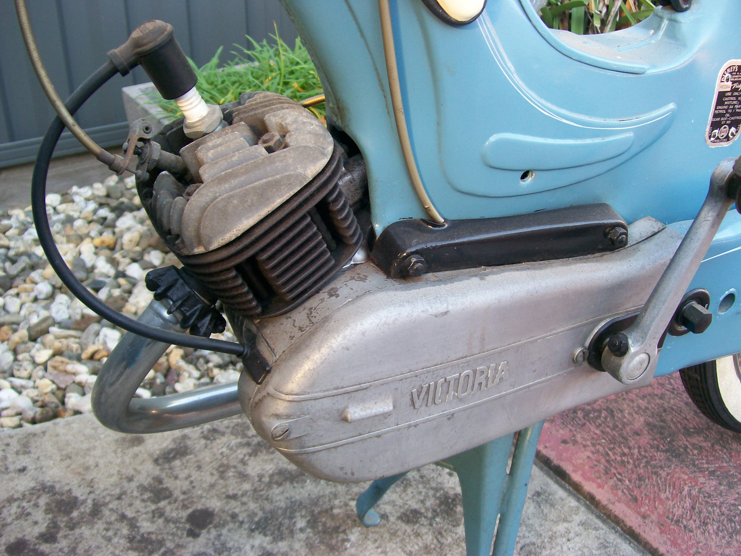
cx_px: 370
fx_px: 771
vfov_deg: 39.7
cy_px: 278
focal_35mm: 36
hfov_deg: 51.4
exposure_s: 1/53.4
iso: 80
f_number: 2.7
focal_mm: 6
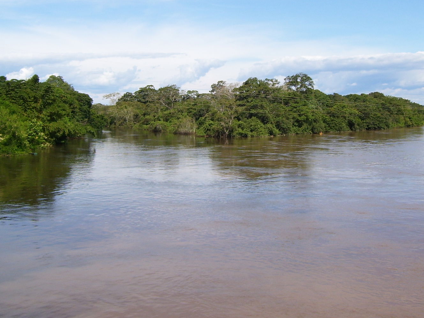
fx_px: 637
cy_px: 108
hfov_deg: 36.8
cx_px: 235
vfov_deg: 27.9
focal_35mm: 52
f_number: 4.8
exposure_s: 1/750
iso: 80
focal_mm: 6
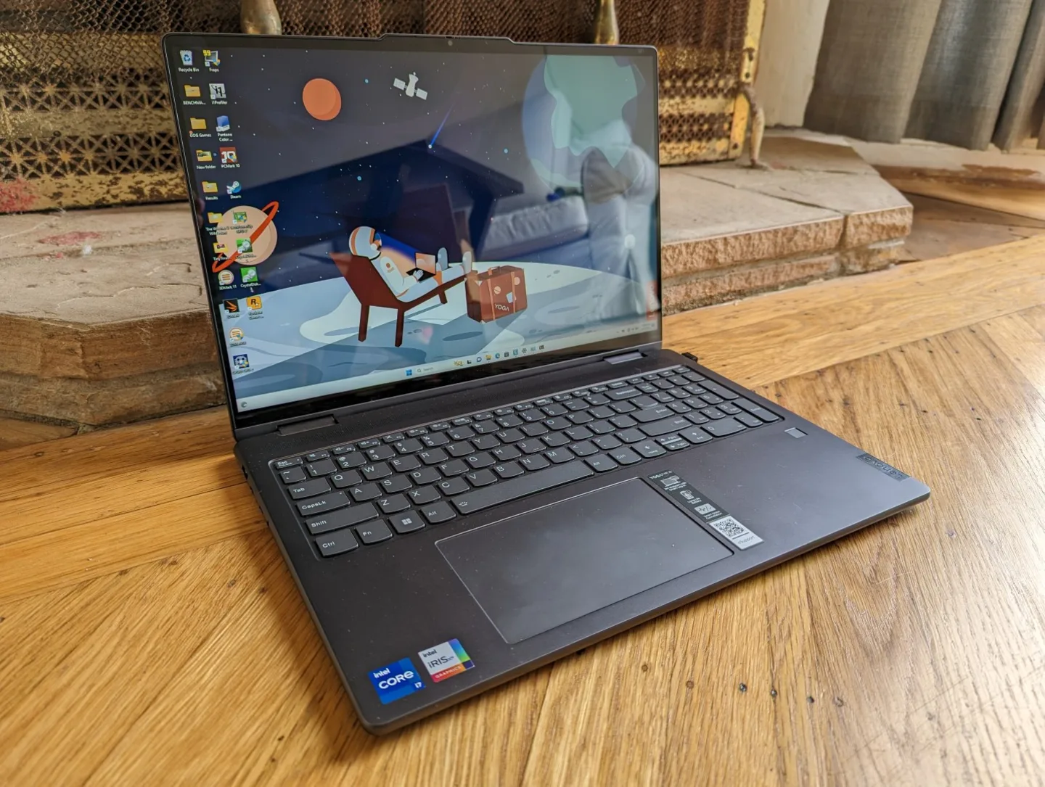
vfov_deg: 57.0
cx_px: 522
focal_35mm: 24
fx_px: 726
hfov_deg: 71.5
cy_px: 394
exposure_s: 1/112
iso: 41
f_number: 1.85
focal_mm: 6.81
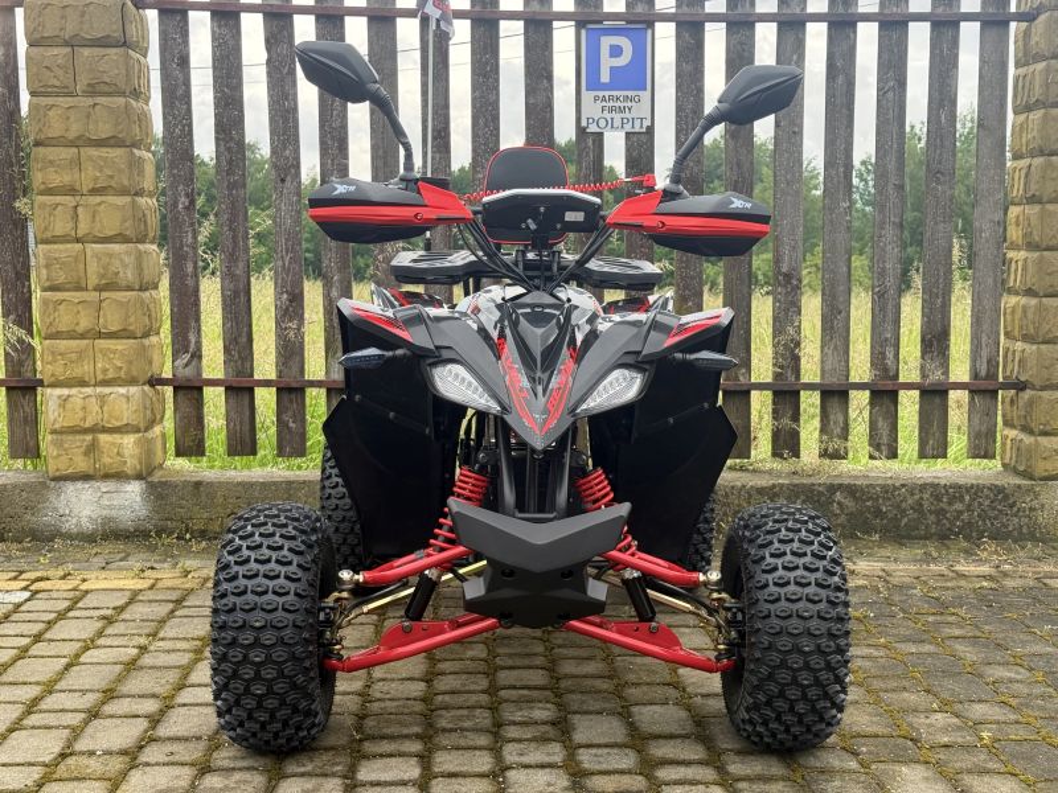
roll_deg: +0.9
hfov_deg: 39.7
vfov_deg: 30.3
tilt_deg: -6.7
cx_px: 529
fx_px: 1467
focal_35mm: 48
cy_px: 396
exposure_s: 1/895
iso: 80
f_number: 1.78
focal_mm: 6.76
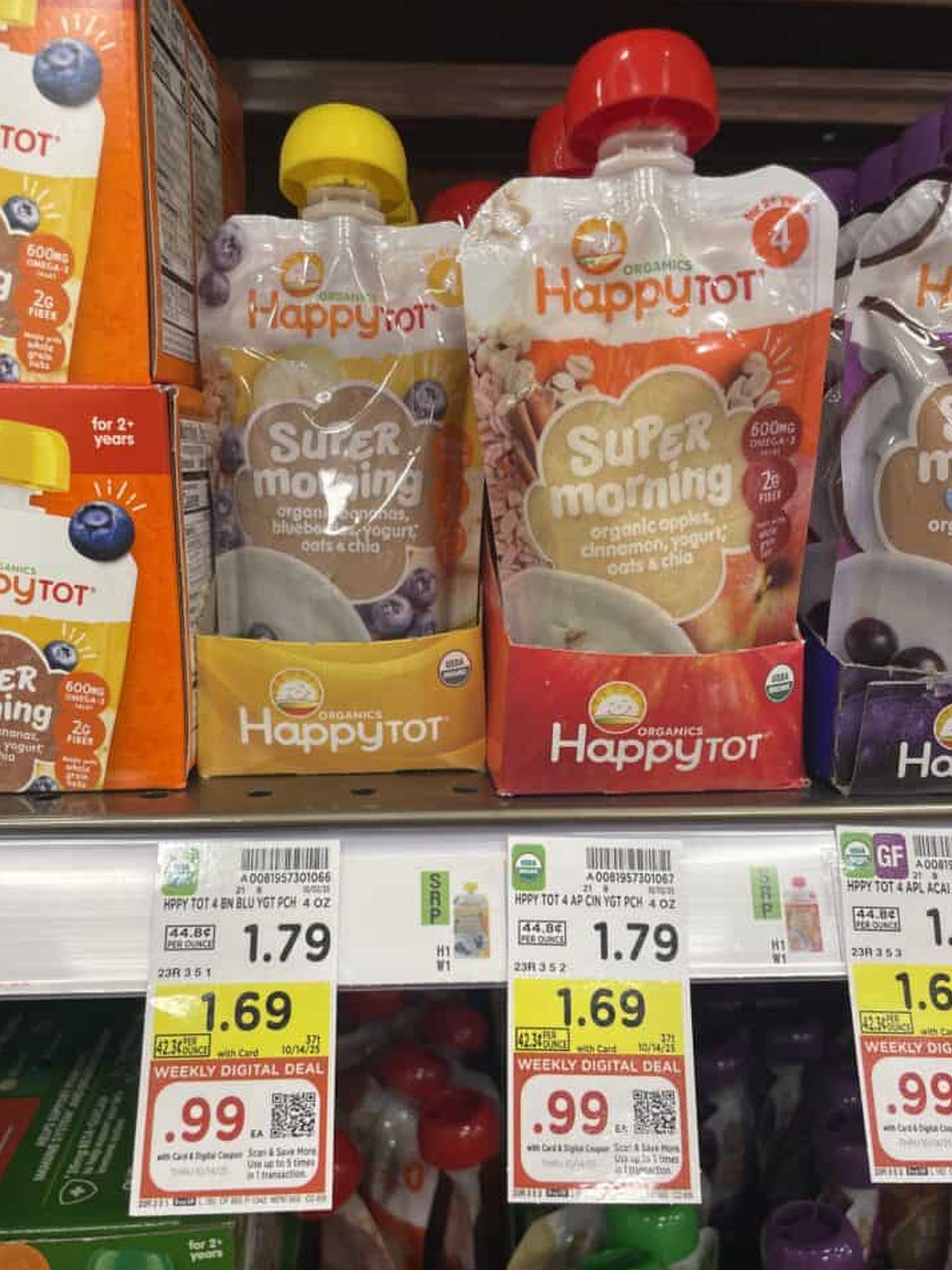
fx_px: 1027
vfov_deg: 63.4
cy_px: 649
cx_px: 478
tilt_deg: -12.0
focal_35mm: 28
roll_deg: +0.8
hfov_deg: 49.7
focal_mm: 4.2
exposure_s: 1/62
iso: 80
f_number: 1.6
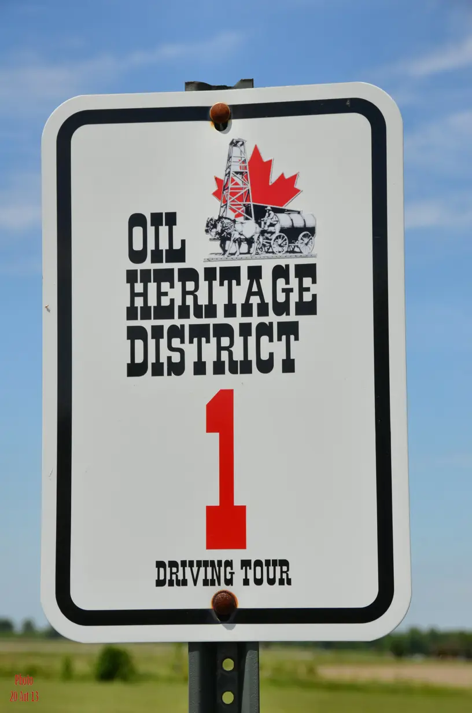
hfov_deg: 13.0
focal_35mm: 105
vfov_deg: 19.5
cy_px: 356
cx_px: 236
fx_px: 2074
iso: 100
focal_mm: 70
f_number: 9
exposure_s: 1/320
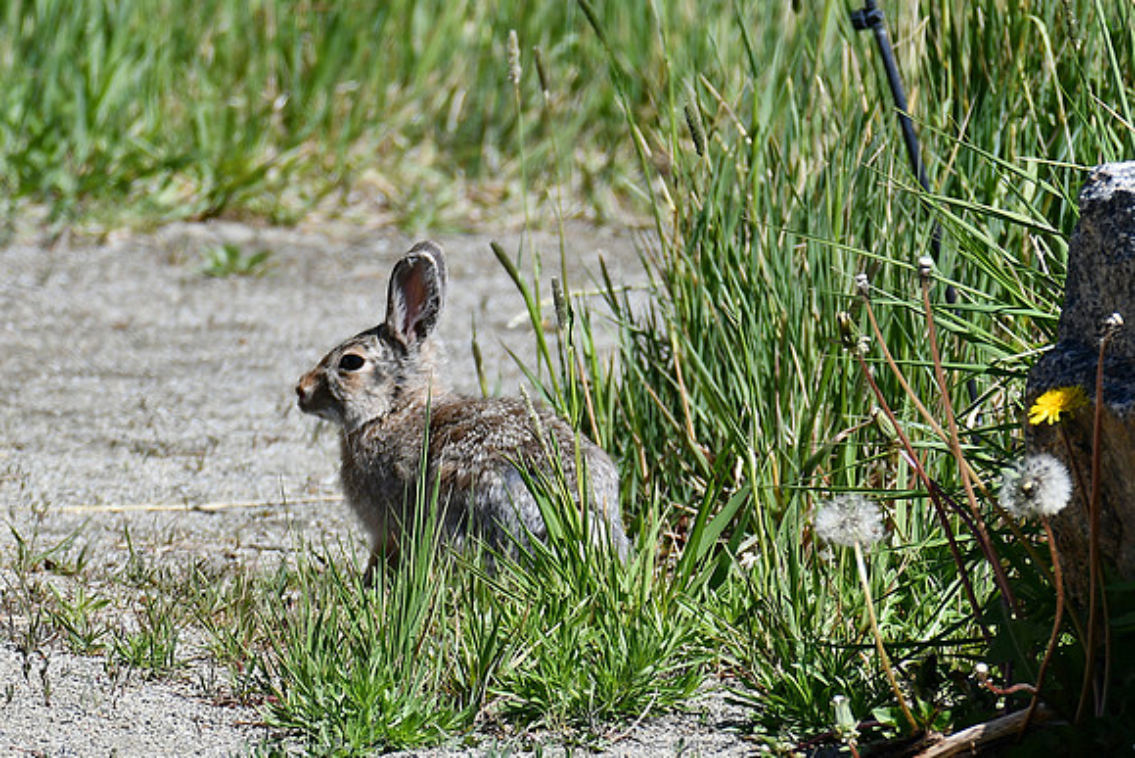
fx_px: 14190
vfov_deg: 3.1
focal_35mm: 450
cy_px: 379
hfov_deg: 4.6
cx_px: 568
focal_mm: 300
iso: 180
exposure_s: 1/500
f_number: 8
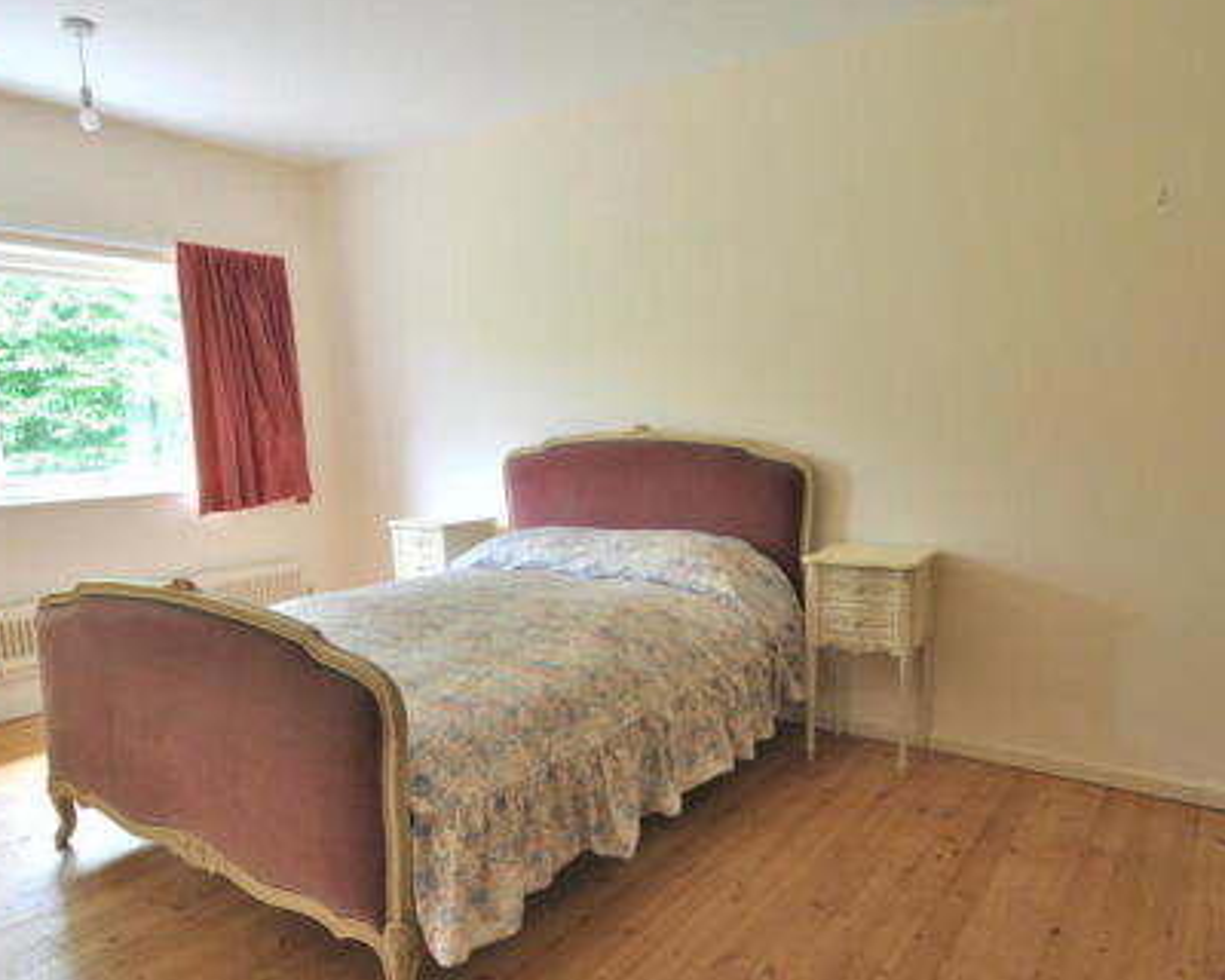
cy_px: 571
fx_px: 834
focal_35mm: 23
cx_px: 663
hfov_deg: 72.5
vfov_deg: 60.5
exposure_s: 1/13
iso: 200
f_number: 6.3
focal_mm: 10
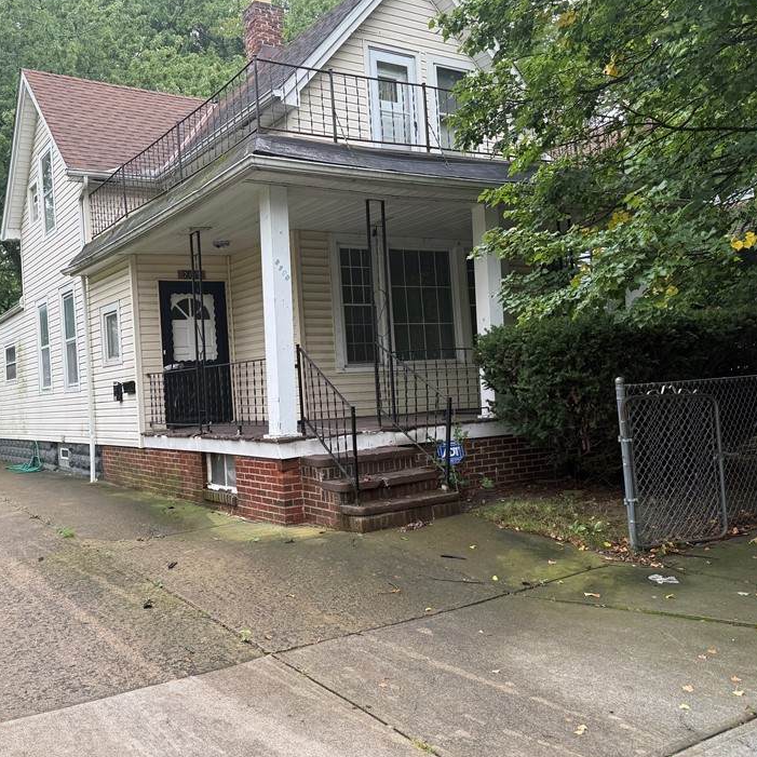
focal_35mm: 31
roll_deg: +3.3
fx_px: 767
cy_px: 351
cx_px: 236
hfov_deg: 51.3
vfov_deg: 52.5
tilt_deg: +3.1
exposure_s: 1/121
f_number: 1.78
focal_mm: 6.76
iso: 64
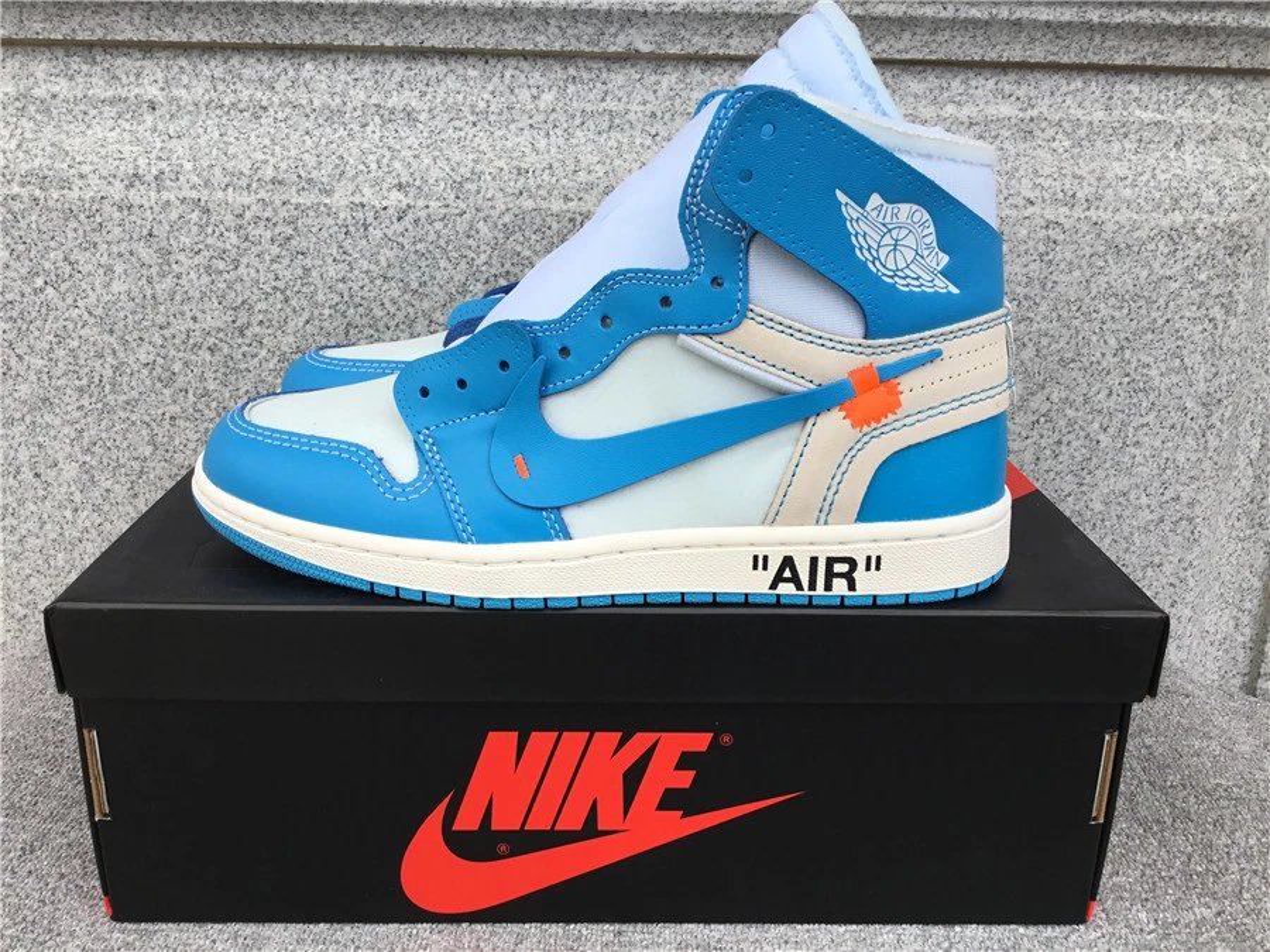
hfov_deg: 58.4
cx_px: 635
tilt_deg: -17.7
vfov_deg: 45.4
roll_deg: -0.7
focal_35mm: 31
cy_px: 476
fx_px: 1137
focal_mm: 3.3
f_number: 2.4
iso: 25
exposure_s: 1/304
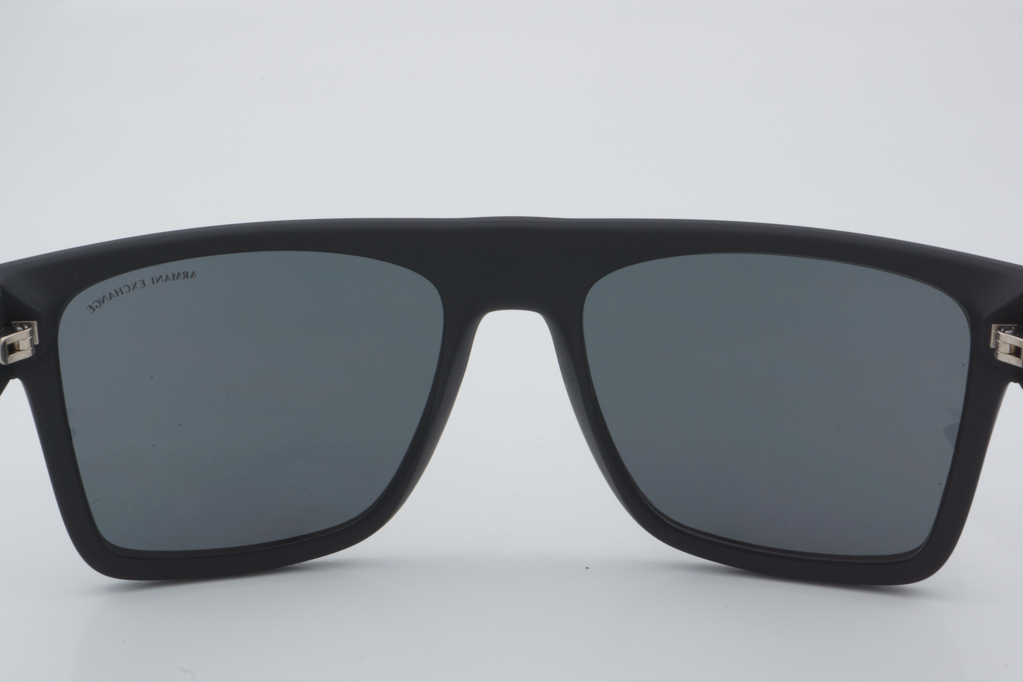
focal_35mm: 60
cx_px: 512
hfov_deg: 33.4
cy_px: 341
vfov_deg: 22.6
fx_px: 1705
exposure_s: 1/4
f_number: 32
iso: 100
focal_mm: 40
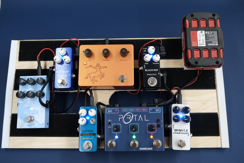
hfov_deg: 57.2
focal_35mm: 33
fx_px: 224
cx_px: 120
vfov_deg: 40.0
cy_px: 83
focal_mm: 21.4
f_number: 4
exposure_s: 1/70
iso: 640
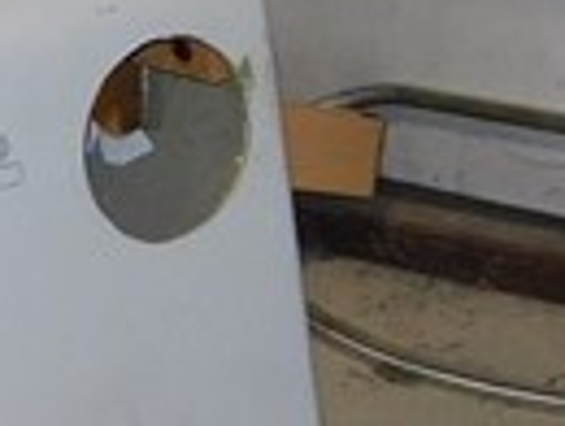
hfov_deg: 10.4
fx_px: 2960
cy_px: -122
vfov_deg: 8.1
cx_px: 960
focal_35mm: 181
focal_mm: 4
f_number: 3
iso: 200
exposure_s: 1/30
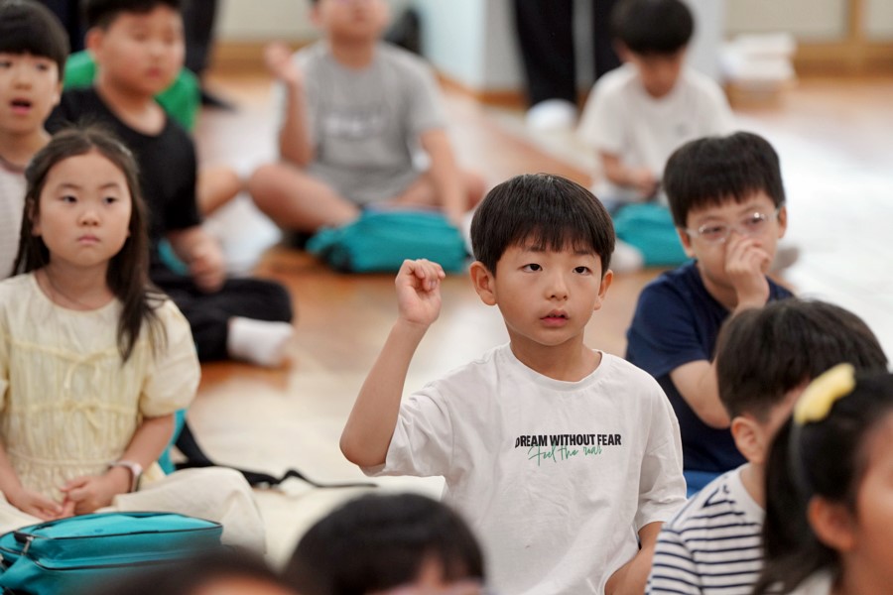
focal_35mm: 200
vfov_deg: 6.9
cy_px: 298
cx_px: 446
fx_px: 4961
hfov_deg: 10.3
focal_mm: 200
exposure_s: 1/250
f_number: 4
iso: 2500
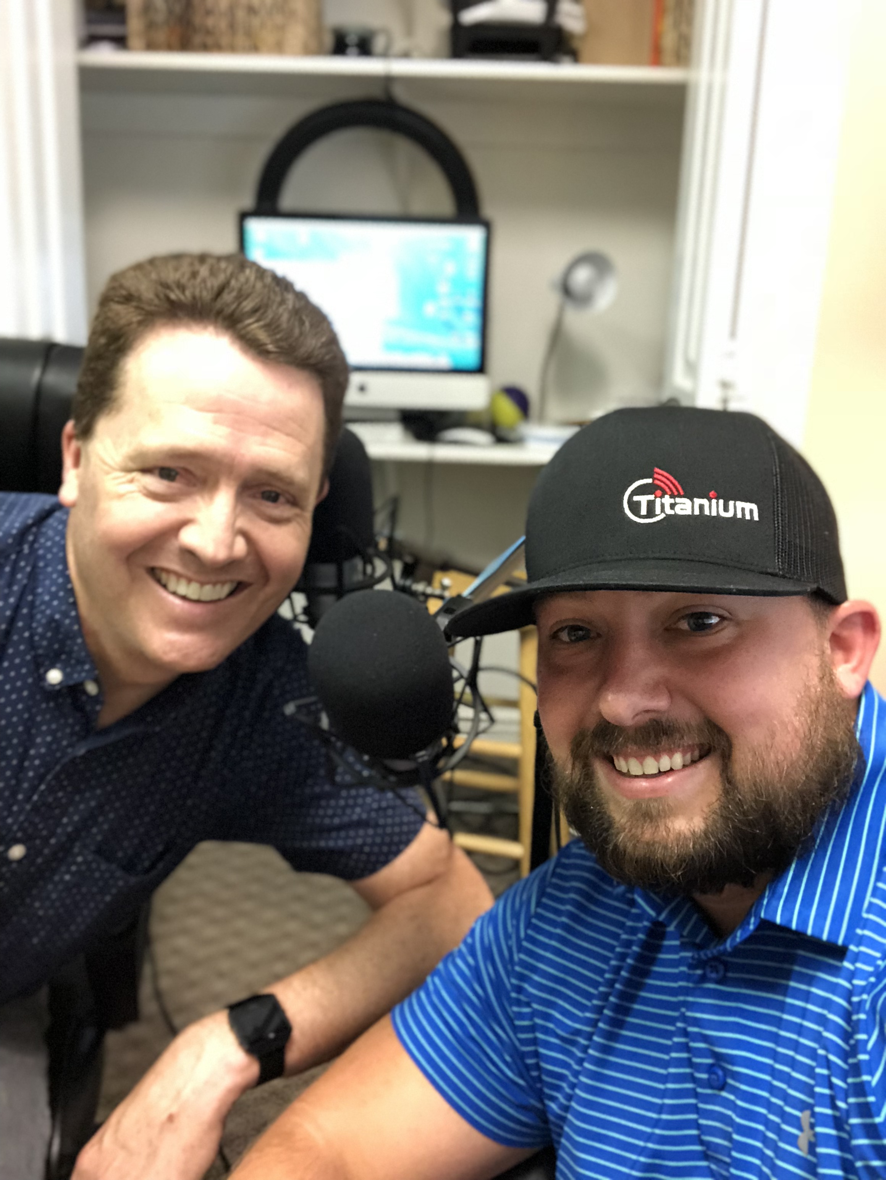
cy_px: 590
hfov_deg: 44.2
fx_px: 1091
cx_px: 443
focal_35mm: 32
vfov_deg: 56.8
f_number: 2.2
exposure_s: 1/15
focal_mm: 2.87
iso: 200
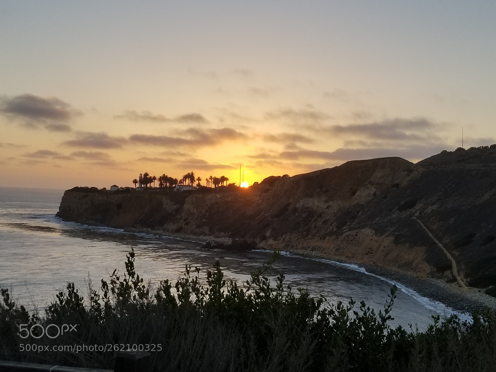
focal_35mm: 26
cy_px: 186
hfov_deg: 67.3
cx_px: 248
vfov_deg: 53.1
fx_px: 373
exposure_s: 1/1112
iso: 50
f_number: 1.7
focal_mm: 4.25
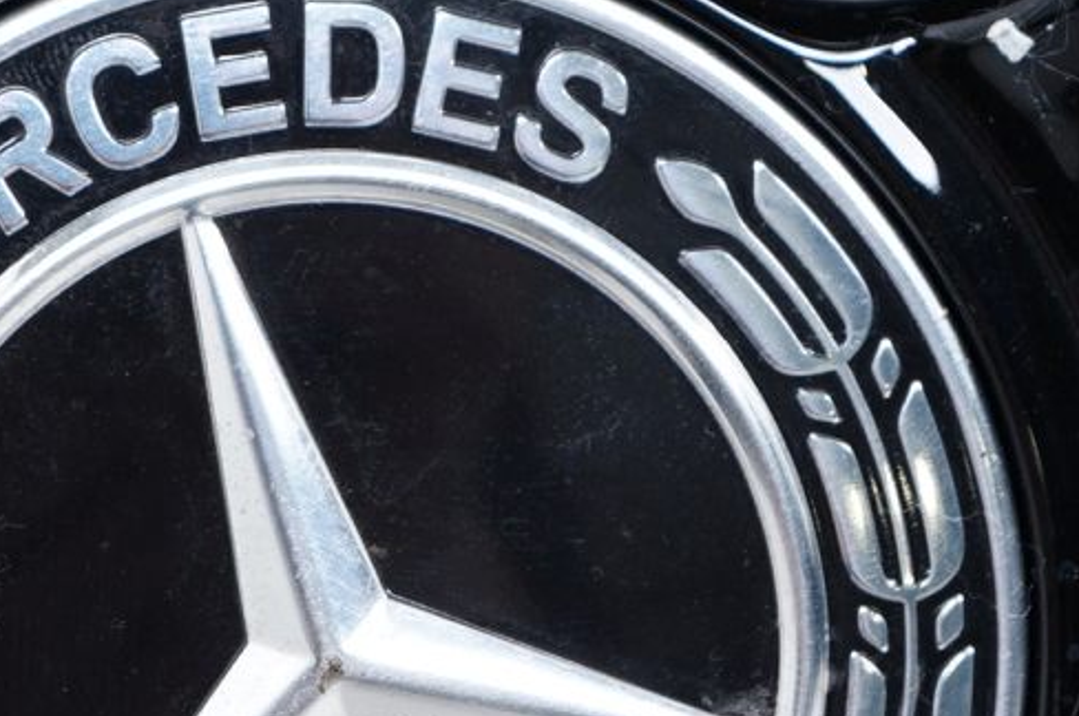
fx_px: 5537
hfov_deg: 11.1
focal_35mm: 185
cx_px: 482
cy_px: -653
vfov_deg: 7.2
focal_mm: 47
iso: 250
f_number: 7.1
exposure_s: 1/125
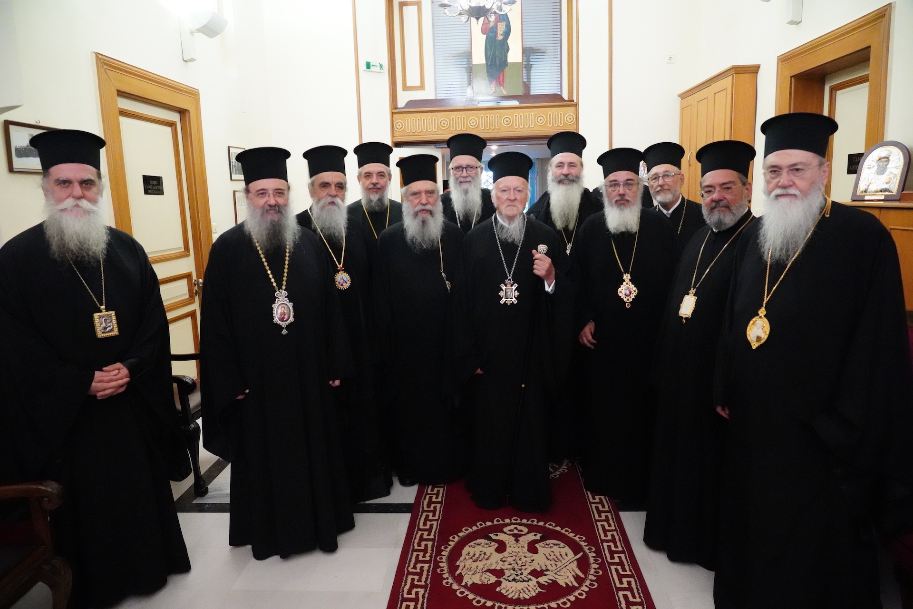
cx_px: 456
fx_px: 609
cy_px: 304
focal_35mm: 24
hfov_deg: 73.7
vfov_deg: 53.1
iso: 25600
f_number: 5.6
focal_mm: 24
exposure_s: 1/400
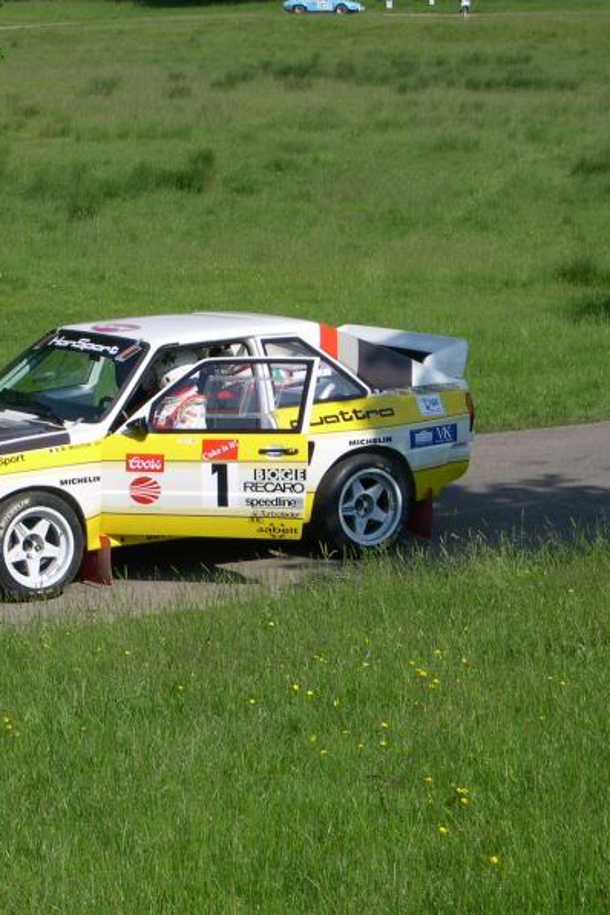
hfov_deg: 8.6
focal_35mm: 159
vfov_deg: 12.9
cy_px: 458
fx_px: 4041
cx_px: 138
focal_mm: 24
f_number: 4.9
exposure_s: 1/612
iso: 100
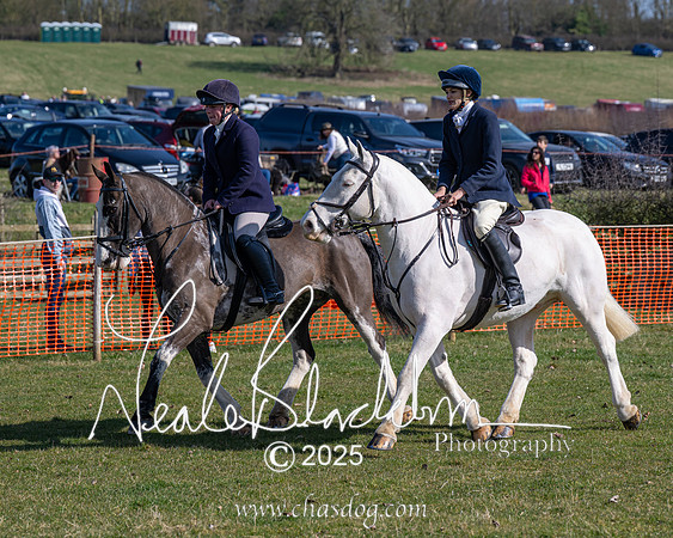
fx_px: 2707
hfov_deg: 14.2
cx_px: 377
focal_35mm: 136
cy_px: 220
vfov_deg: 11.3
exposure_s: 1/1600
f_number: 4
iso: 100
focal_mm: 95
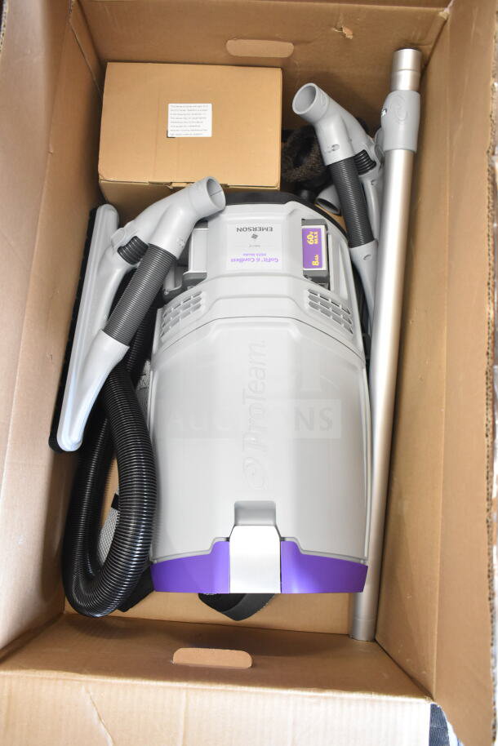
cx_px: 249
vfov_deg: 57.2
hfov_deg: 40.0
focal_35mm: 33
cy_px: 373
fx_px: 684
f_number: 3.8
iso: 1600
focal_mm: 22
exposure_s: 1/40
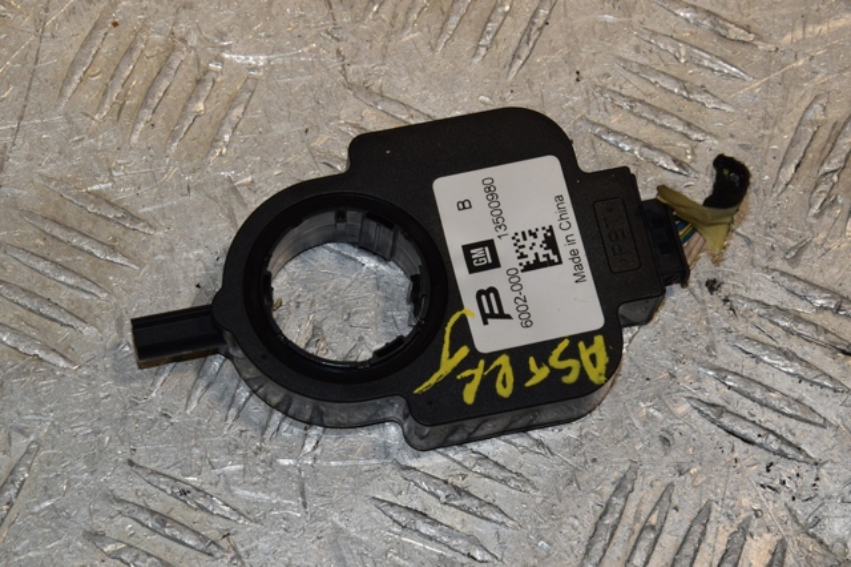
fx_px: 3260
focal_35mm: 138
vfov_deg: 9.9
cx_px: 426
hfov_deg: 14.9
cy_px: 284
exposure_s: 1/200
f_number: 14
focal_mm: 92
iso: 800
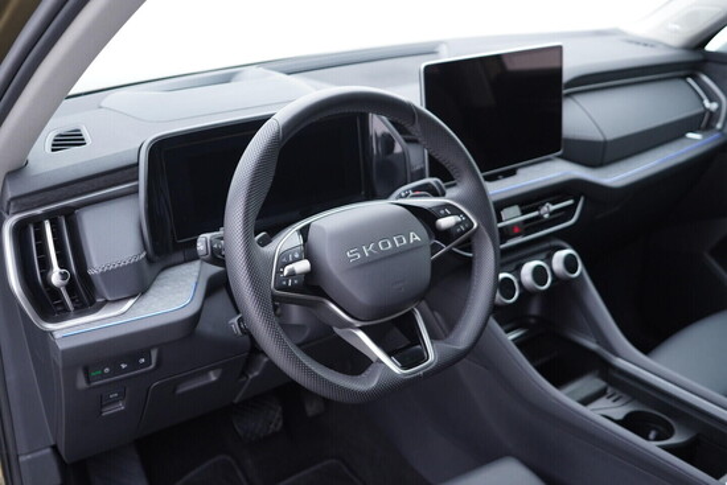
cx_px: 364
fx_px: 727
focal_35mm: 36
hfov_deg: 53.1
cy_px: 242
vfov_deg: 36.9
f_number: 2.8
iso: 250
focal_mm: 24
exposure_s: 1/40
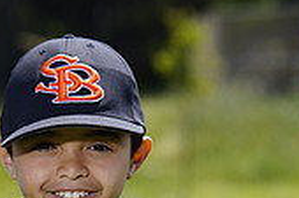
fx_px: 4281
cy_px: 327
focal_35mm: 516
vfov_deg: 2.7
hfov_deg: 4.0
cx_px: 42
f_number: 6.3
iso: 100
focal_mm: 151
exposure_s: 1/250
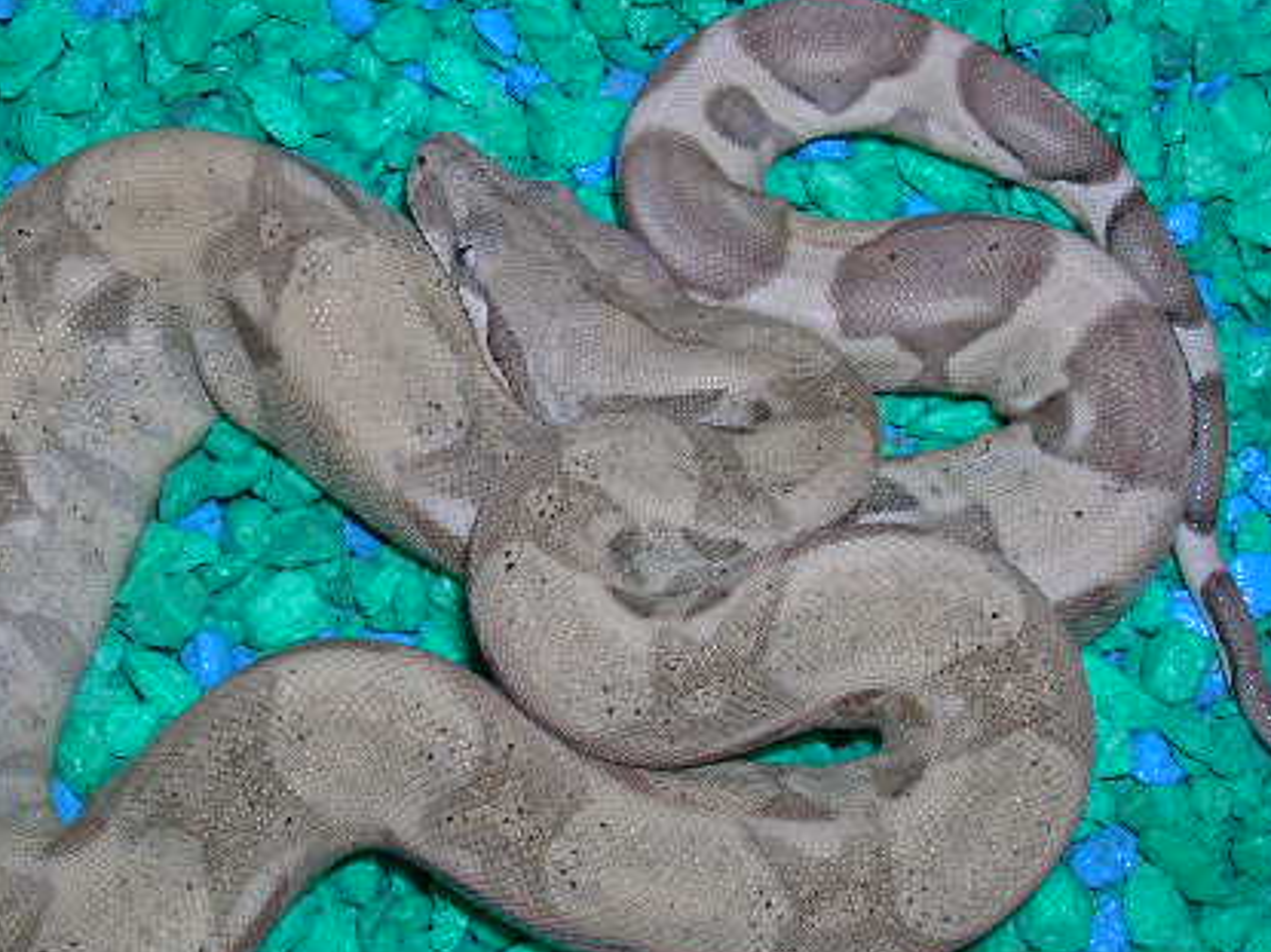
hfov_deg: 27.3
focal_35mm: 71
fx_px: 2606
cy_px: 401
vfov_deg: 20.7
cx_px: 502
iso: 50
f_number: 5.4
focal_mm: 7.7
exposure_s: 1/60.1
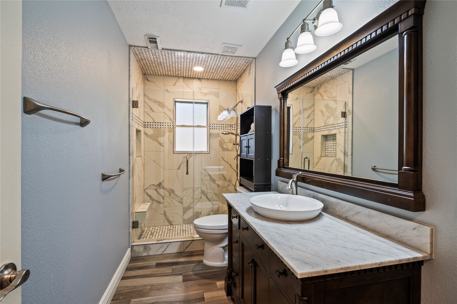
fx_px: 203
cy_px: 152
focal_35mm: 16
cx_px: 228
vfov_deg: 73.7
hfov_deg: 96.8
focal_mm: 16
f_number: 6.3
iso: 125
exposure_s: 1/2.5
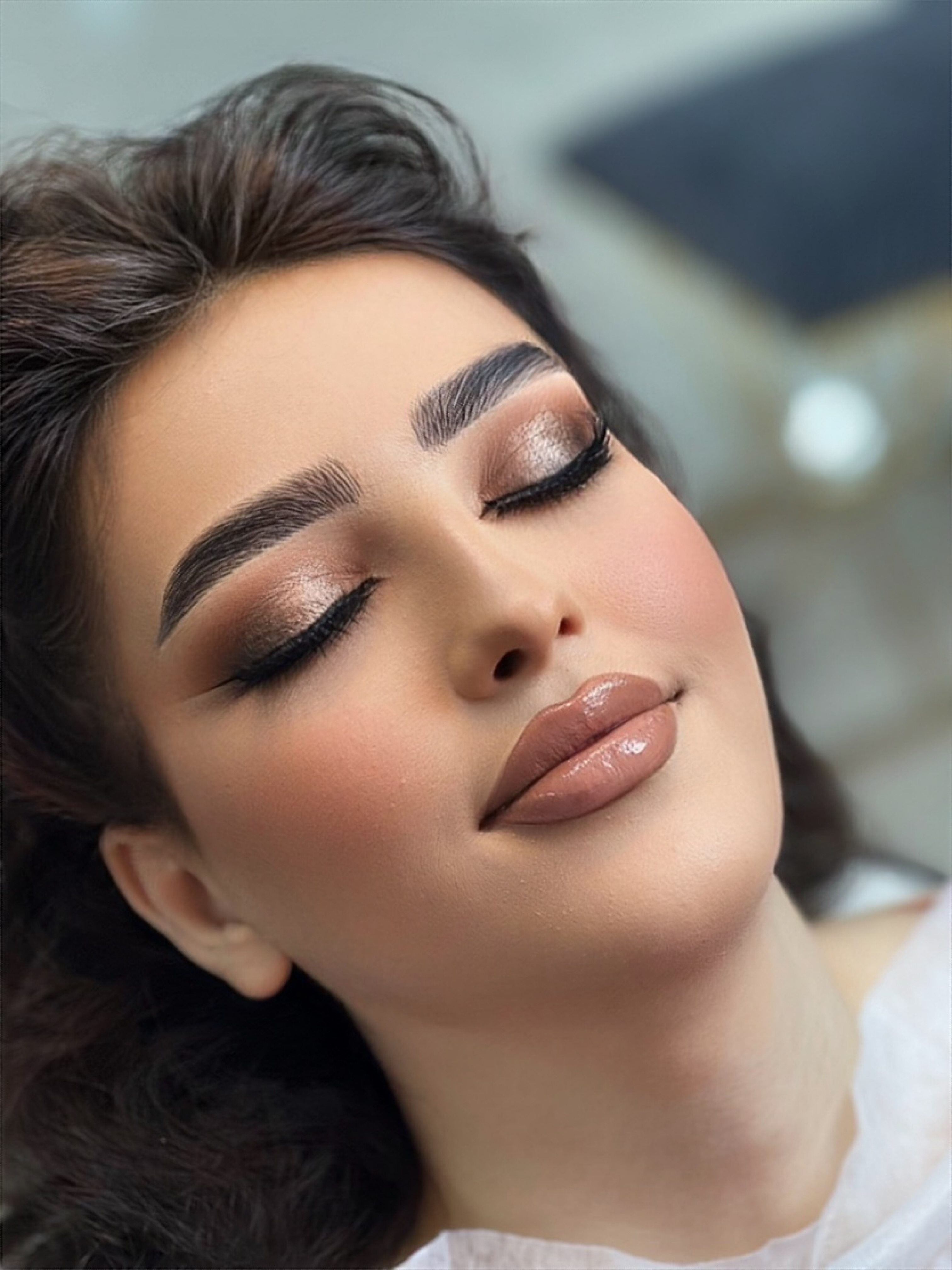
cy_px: 635
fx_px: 2823
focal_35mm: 77
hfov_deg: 19.1
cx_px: 476
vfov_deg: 25.3
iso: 100
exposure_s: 1/100
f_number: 2.8
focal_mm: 9
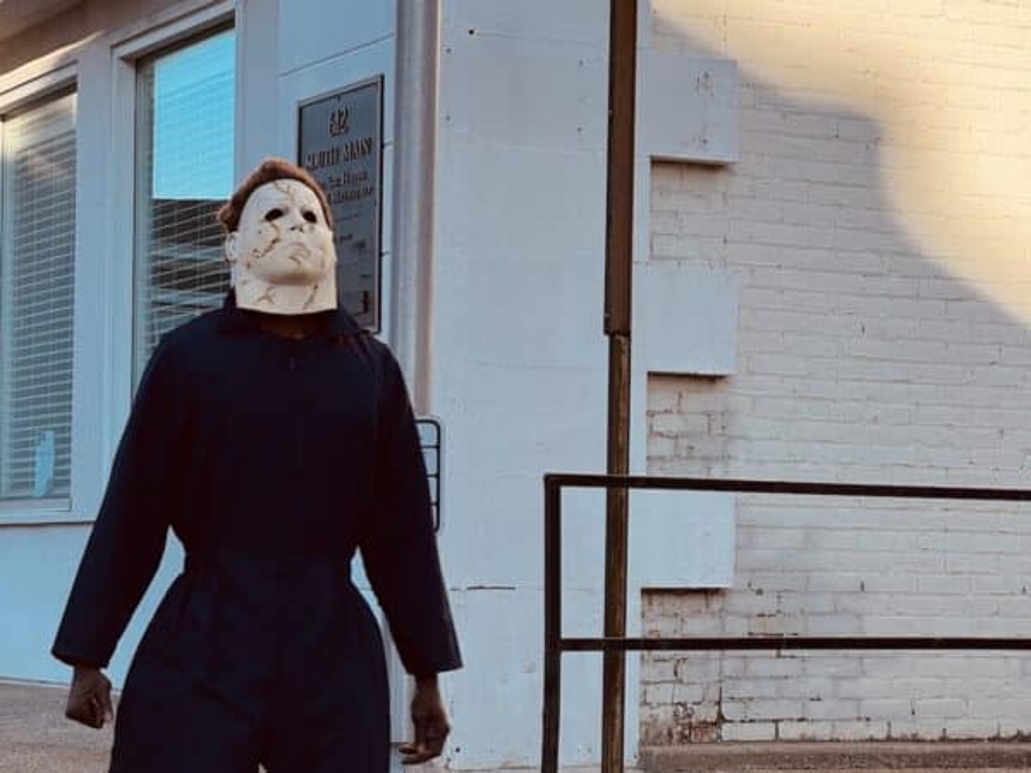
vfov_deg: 19.1
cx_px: 516
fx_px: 2293
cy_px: 386
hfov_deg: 25.3
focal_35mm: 77
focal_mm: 9
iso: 25
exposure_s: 1/182
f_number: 2.8
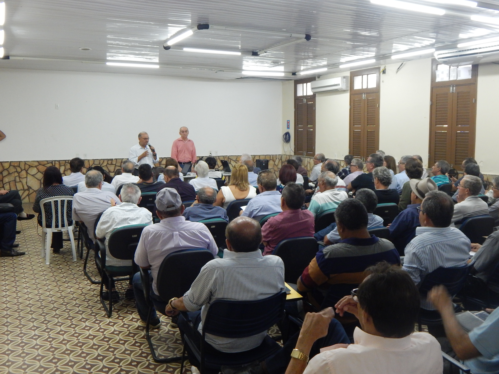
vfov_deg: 41.8
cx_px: 250
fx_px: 490
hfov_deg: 54.0
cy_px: 187
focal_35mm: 34
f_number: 3.3
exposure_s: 1/25
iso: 400
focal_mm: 6.1
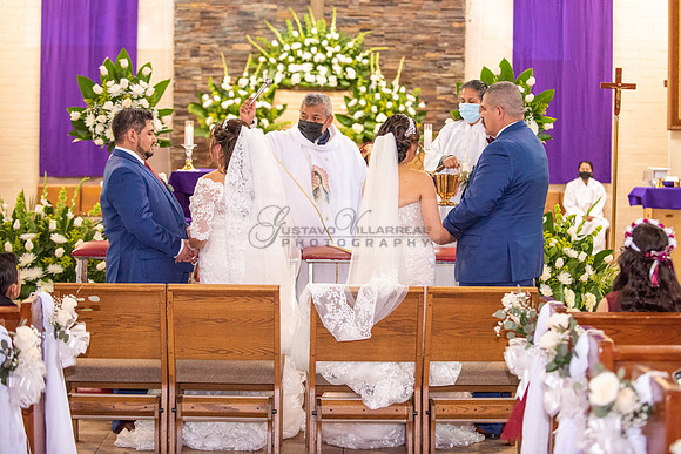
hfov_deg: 24.3
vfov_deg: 16.4
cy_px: 217
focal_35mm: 84
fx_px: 1580
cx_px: 365
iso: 2000
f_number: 2.8
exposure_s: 1/160
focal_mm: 78
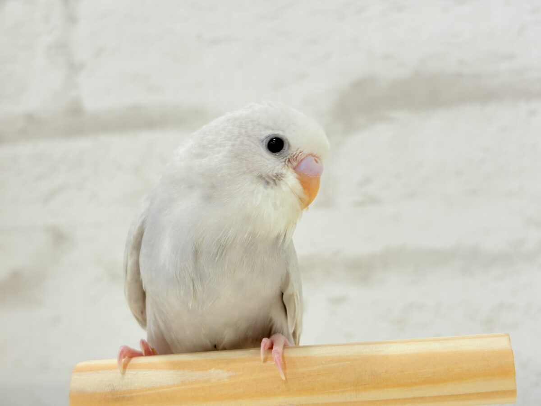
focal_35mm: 52
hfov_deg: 36.8
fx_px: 813
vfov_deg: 28.0
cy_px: 203
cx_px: 270
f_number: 1.6
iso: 64
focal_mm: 5.96
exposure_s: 1/100
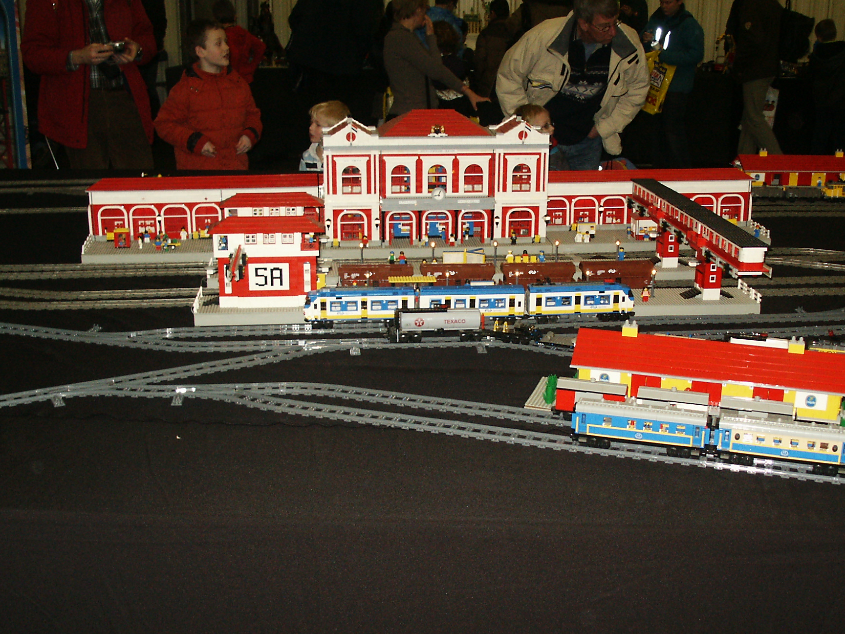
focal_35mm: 46
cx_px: 468
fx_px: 1123
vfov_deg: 31.5
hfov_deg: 41.2
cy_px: 339
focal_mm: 7.18
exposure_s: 1/45
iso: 200
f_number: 3
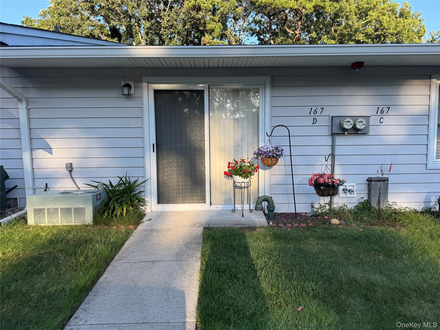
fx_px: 305
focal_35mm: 24
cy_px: 165
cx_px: 220
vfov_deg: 56.8
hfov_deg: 71.6
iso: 80
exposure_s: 1/864
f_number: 1.78
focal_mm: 6.76
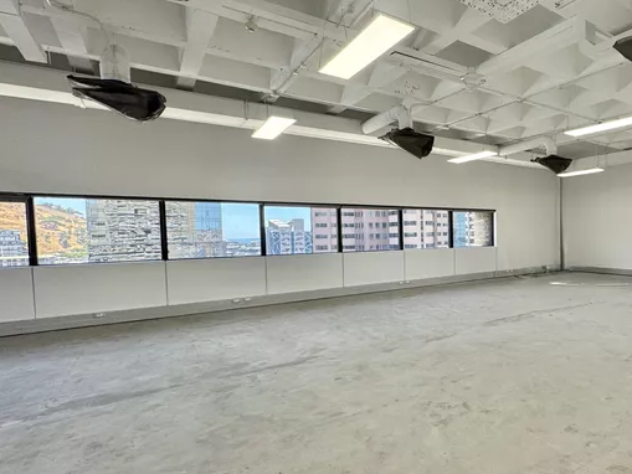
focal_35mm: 22
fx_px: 402
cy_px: 249
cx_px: 484
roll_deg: +1.2
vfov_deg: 61.1
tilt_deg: -3.5
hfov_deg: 70.5
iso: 80
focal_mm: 2.22
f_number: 2.2
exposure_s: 1/100
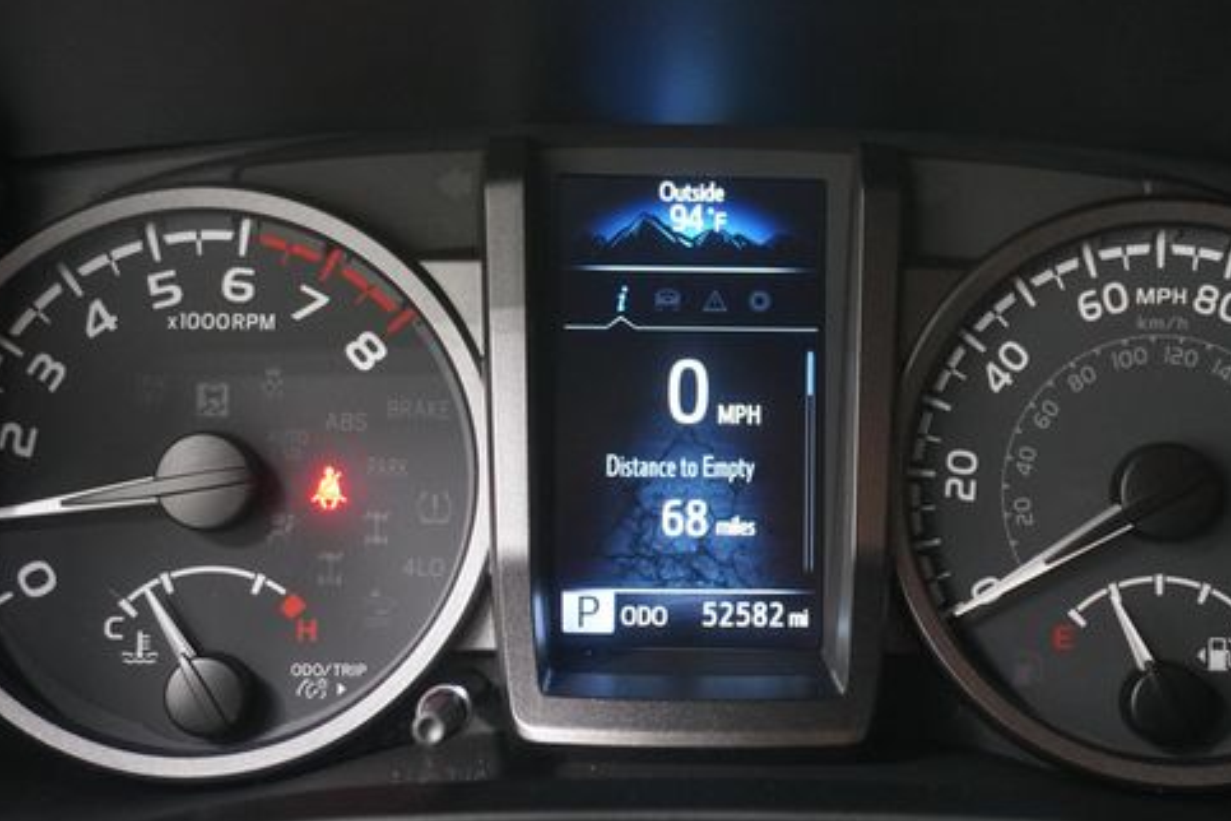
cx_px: 693
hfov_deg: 35.0
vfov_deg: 23.7
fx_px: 1949
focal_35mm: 57
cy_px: 488
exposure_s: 1/60
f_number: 4.5
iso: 3200
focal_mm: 29
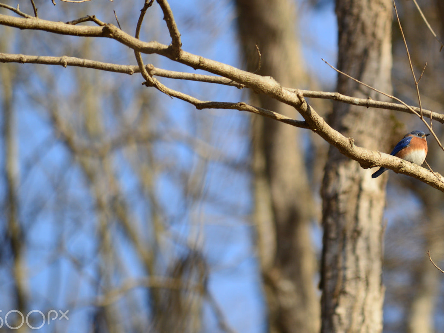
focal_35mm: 661
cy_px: 150
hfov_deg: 3.0
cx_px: 303
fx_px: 8480
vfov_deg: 2.3
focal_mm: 300
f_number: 5.6
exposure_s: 1/160
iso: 100
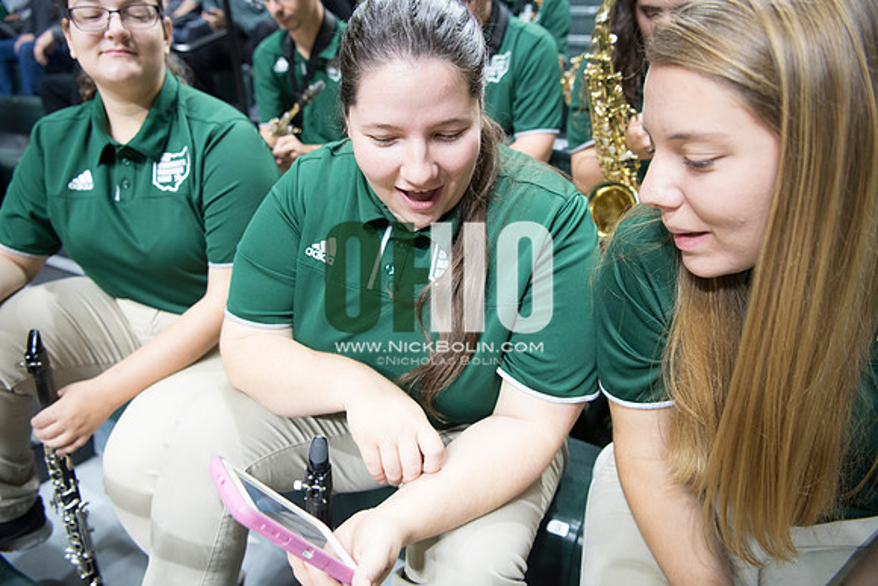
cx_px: 439
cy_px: 293
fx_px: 585
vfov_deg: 53.2
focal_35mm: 24
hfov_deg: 73.7
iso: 2000
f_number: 3.5
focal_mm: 24
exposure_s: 1/125
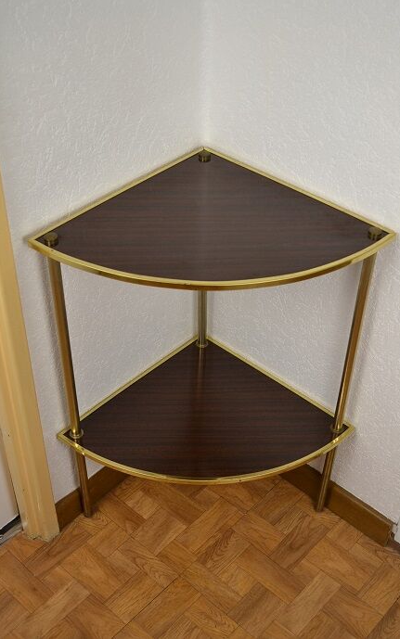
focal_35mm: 45
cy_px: 319
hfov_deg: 28.9
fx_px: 776
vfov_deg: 44.8
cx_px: 212
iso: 400
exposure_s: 1/100
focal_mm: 29
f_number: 5
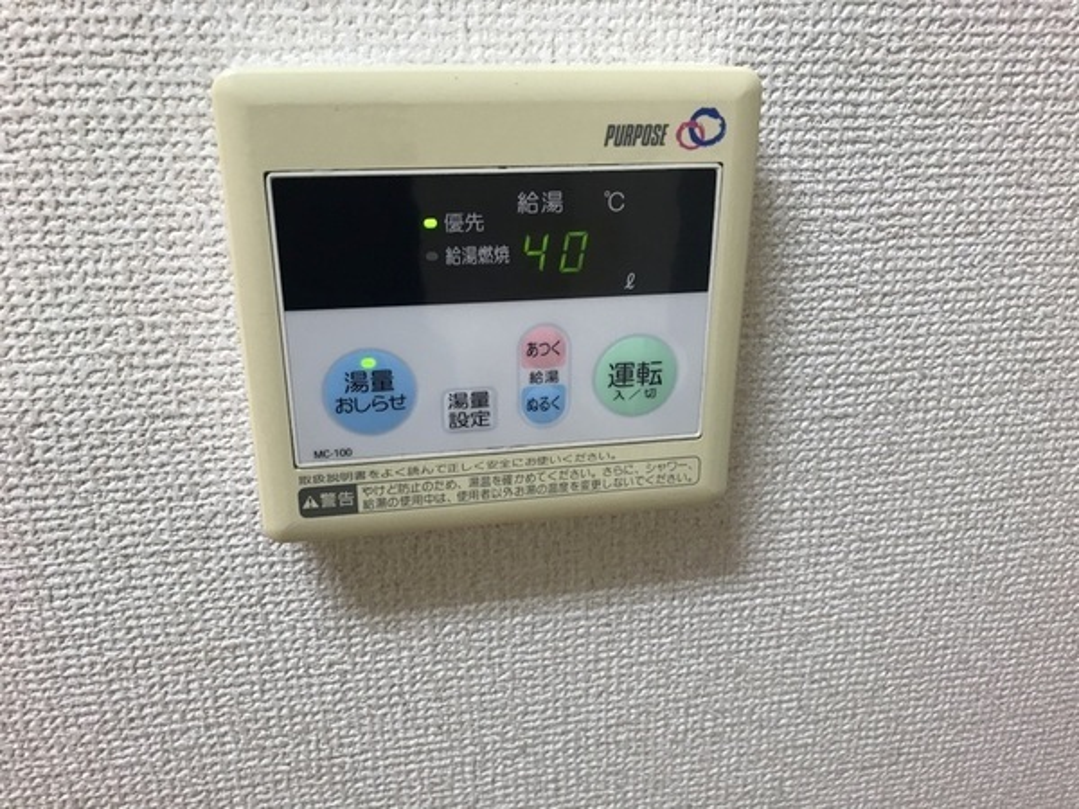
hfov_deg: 63.4
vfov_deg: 49.7
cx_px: 540
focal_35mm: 28
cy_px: 404
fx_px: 873
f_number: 1.8
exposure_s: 1/24
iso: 40
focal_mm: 3.99
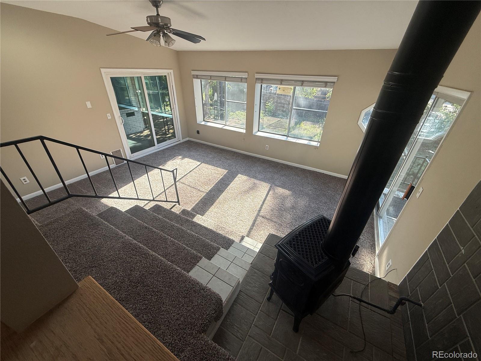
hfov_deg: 102.1
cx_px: 240
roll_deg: -1.0
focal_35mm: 14
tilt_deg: -31.2
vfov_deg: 85.7
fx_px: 195
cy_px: 180
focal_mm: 2.22
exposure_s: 1/261
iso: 50
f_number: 2.2
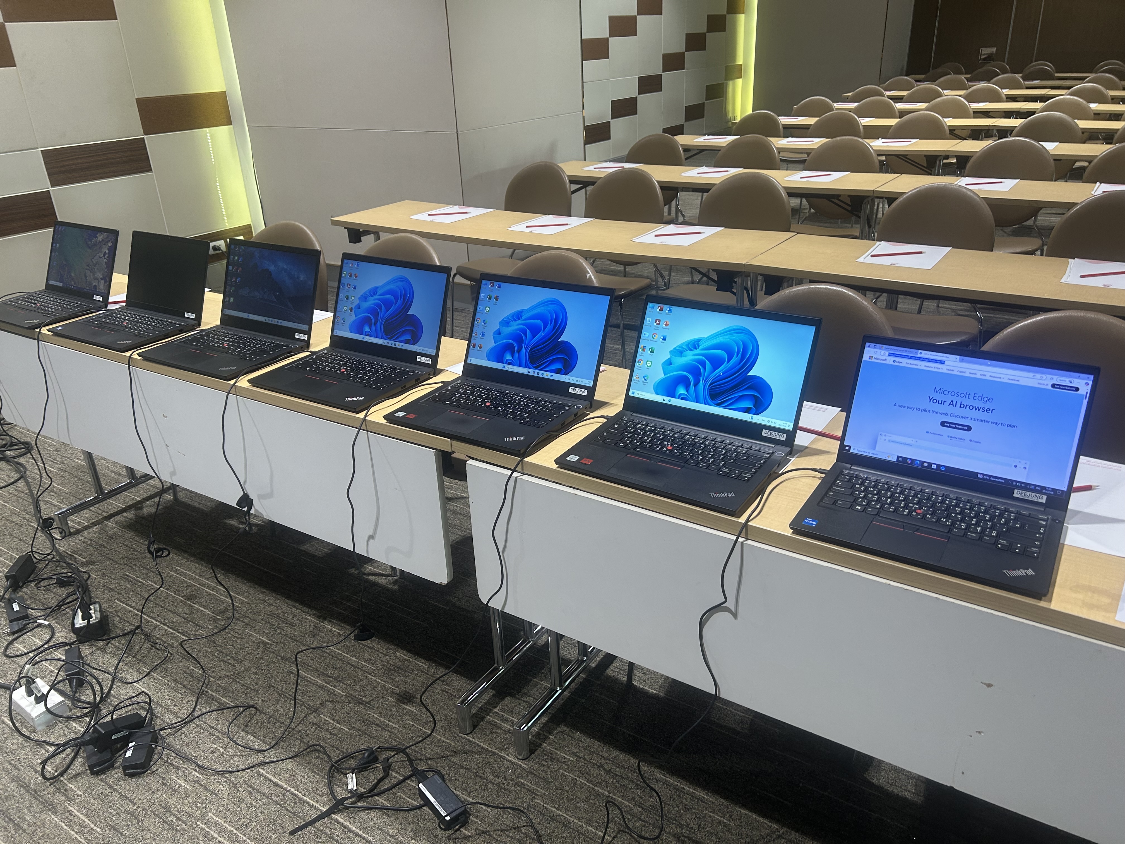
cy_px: 422
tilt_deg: -25.5
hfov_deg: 67.3
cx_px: 562
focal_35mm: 26
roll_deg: +3.0
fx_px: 845
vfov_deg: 53.1
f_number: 1.5
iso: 80
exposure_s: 1/48
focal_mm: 5.7
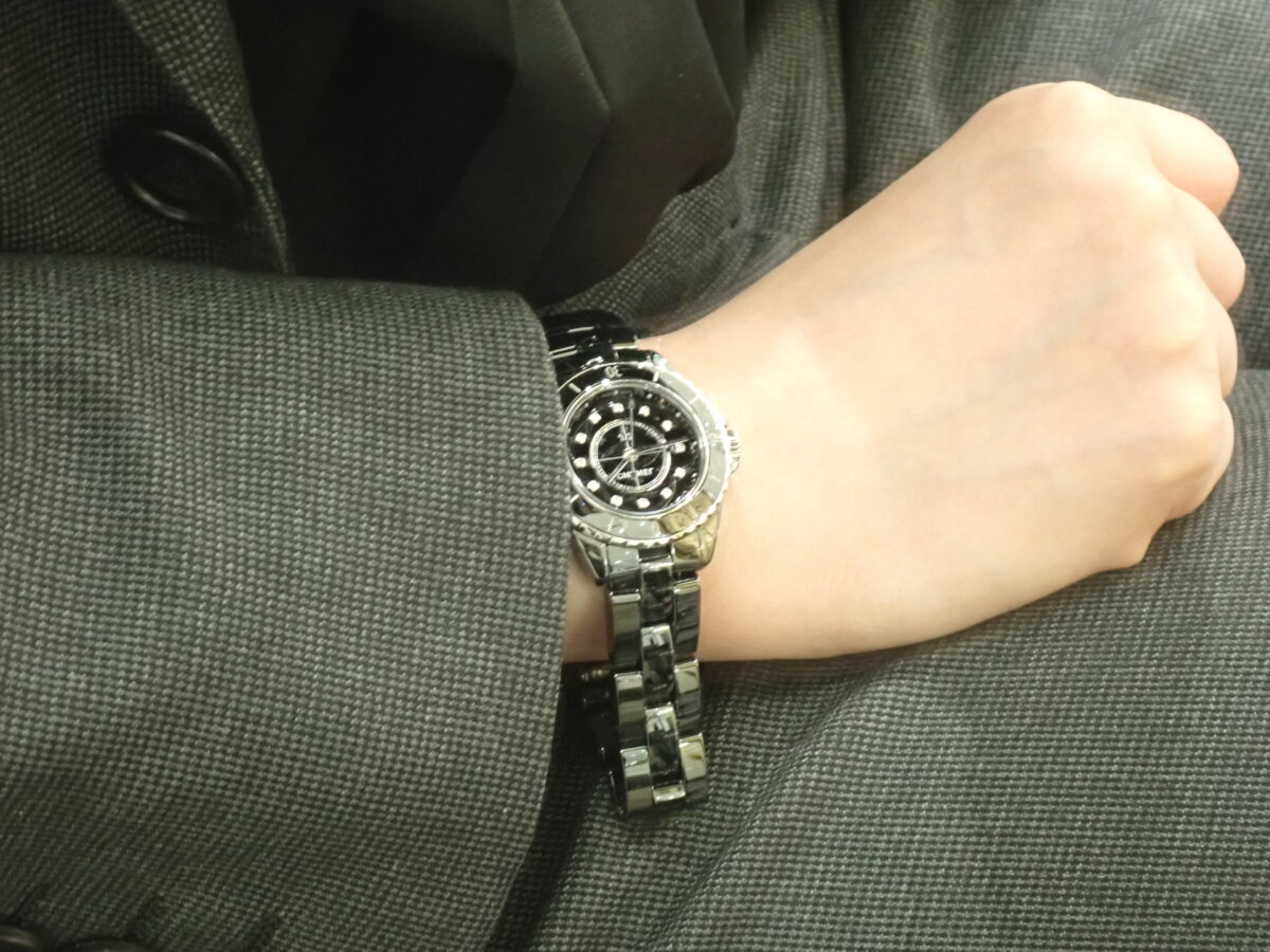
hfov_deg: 19.6
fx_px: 3669
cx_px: 635
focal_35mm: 100
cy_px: 476
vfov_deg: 14.8
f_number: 4.9
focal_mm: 18
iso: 1250
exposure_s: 1/25
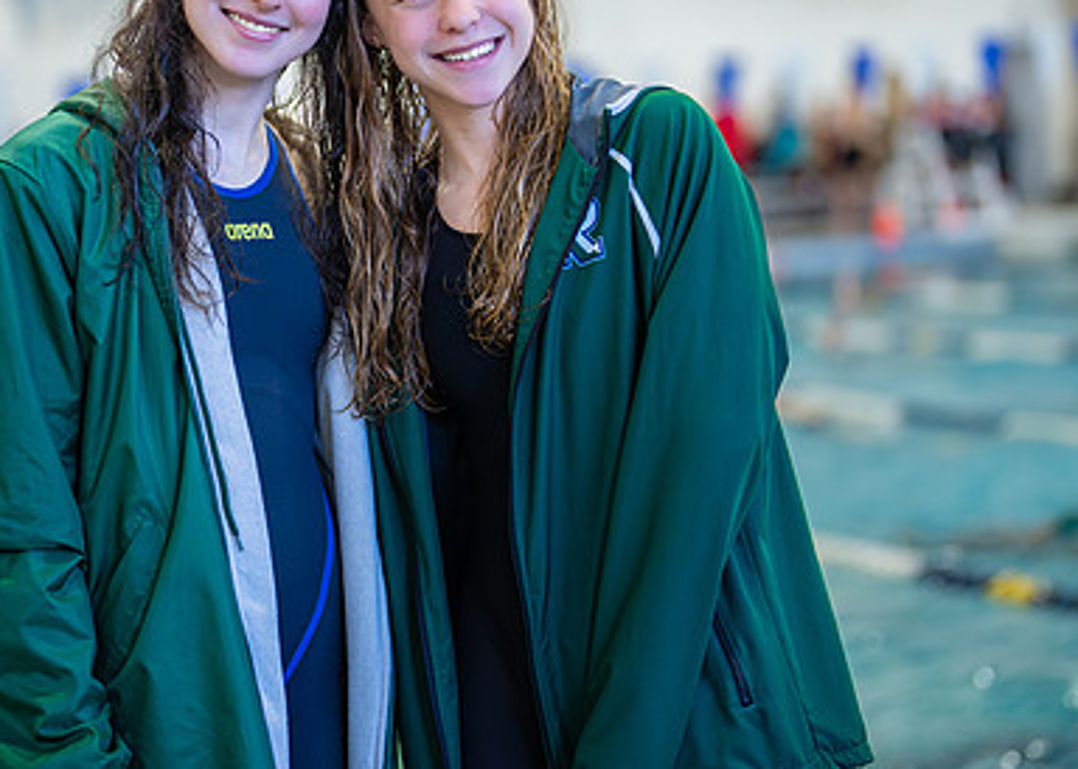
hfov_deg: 22.8
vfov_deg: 16.4
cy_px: 256
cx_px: 408
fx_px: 2663
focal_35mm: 87
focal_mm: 50
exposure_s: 1/500
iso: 500
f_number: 1.2
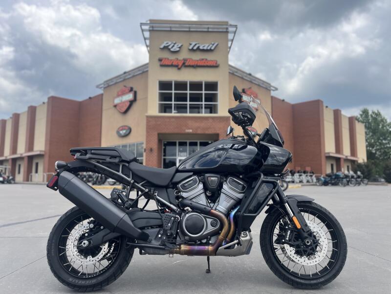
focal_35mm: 26
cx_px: 196
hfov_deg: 67.3
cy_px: 147
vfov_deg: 53.1
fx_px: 294
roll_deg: -0.2
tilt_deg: +5.7
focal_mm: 5.1
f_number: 1.6
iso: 50
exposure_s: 1/2358
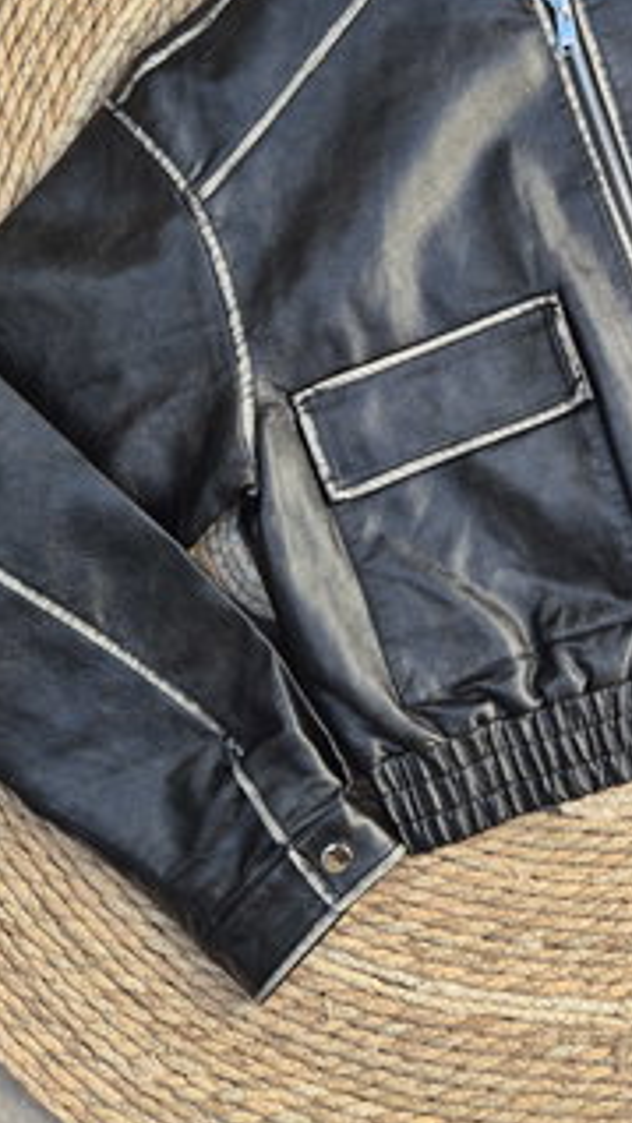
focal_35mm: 42
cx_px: 639
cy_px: 298
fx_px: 1251
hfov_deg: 26.7
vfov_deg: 46.8
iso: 40
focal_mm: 5.4
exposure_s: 1/180
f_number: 1.8
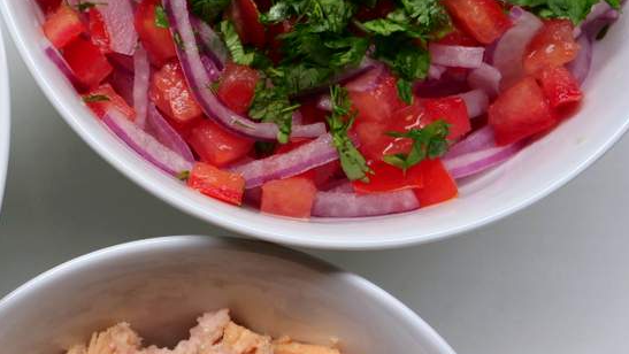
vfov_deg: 11.0
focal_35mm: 110
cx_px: -48
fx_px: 1835
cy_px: 237
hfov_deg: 18.8
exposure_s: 1/60
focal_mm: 23
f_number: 3.4
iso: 200
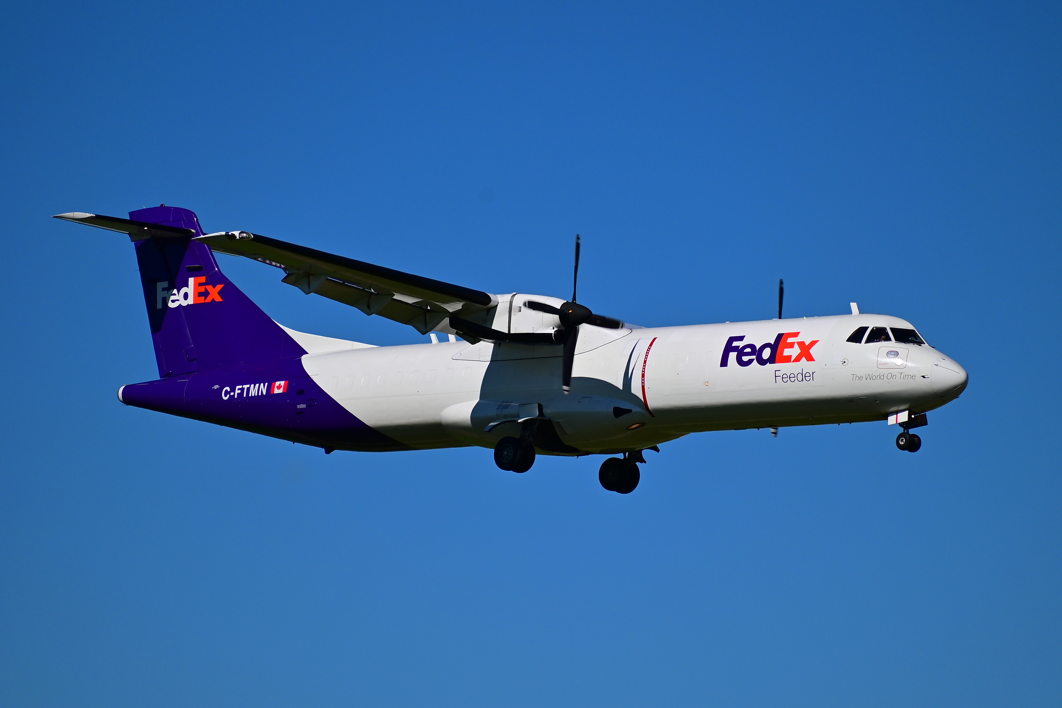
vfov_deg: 3.1
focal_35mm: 450
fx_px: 13274
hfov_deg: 4.6
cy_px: 354
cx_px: 531
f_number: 6.3
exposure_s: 1/2500
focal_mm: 300
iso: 180
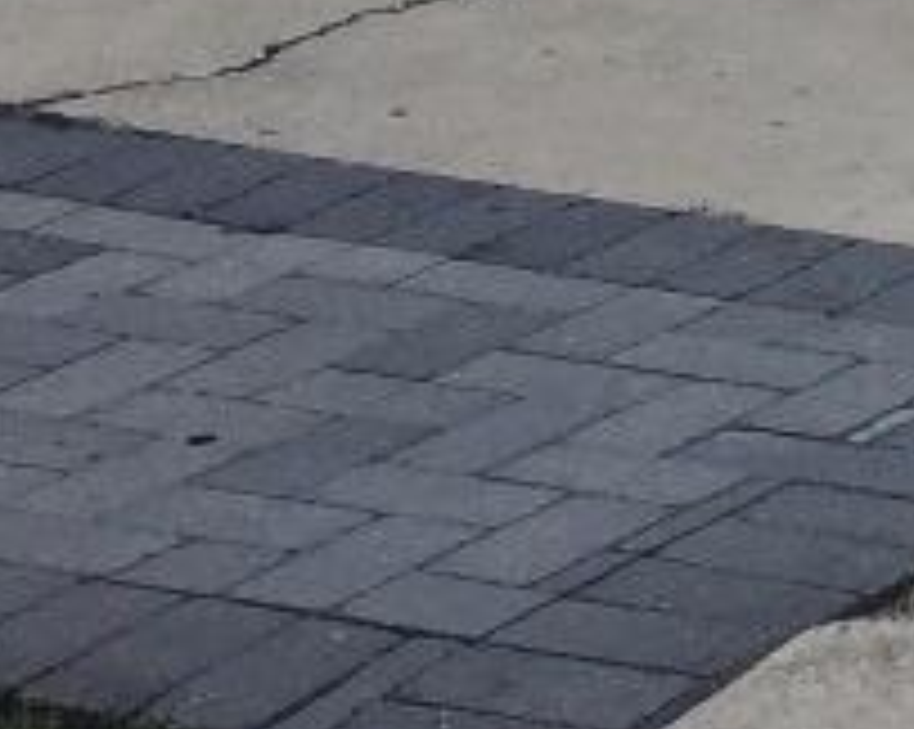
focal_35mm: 201
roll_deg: -0.5
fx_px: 5432
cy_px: -1233
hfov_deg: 8.8
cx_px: 2116
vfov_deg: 7.1
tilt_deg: +1.6
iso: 32
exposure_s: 1/1368
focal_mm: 4.15
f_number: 2.2
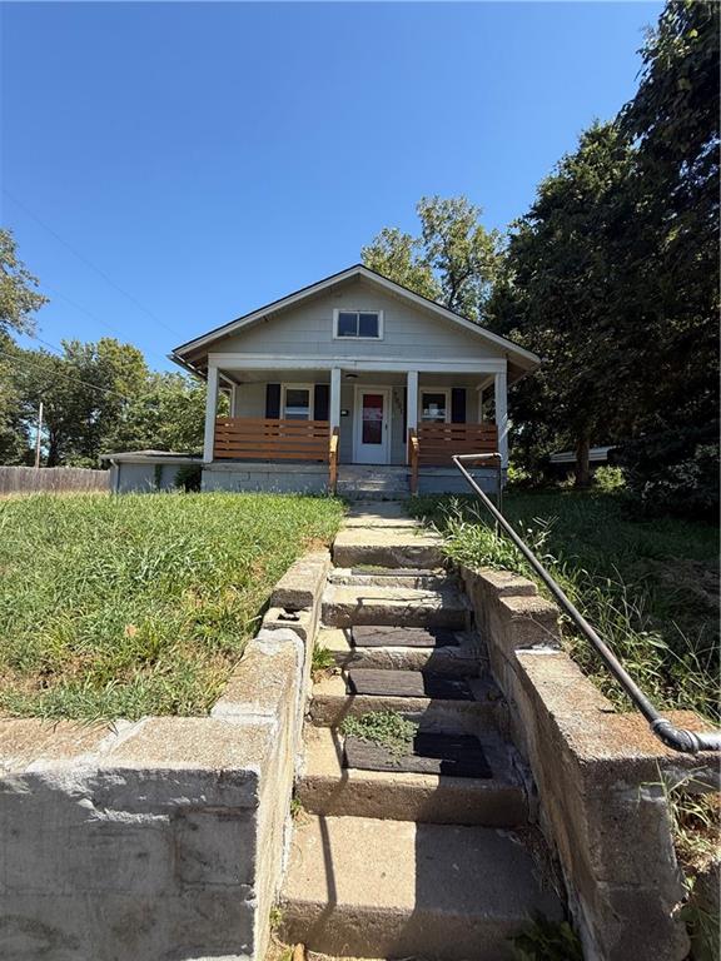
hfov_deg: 85.7
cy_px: 480
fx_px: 389
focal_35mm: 14
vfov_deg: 102.1
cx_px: 360
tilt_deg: +3.9
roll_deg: -2.7
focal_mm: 2.22
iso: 50
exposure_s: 1/942
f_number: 2.2
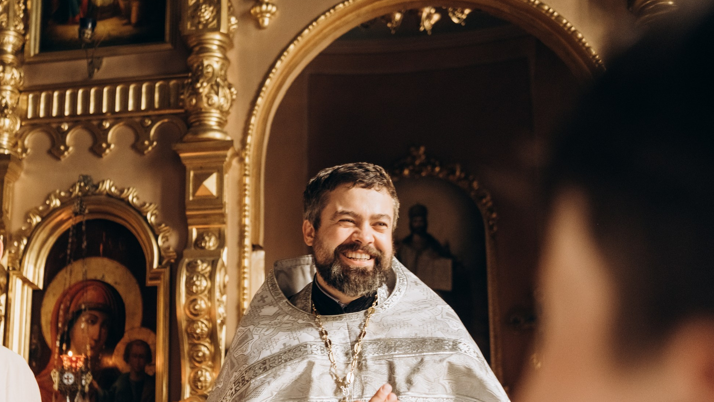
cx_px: 220
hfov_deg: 48.3
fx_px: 776
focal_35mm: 41
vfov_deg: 28.7
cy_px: 290
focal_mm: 18
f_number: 1.6
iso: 640
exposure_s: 1/125
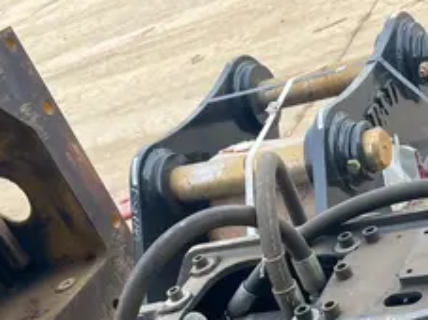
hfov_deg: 30.2
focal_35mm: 63
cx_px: 321
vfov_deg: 22.2
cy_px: 338
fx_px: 779
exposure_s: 1/252
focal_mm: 5.1
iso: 40
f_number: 1.6
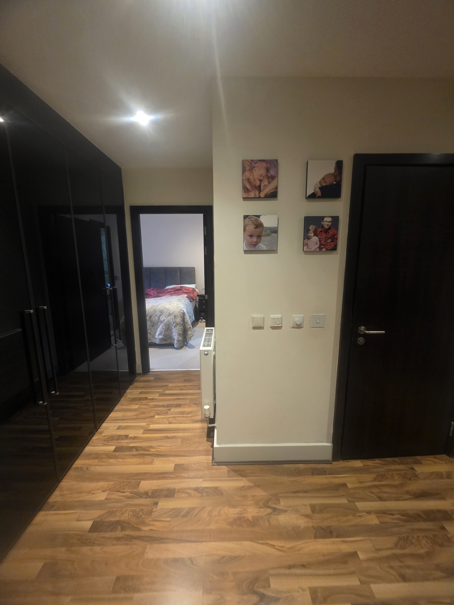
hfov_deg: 89.9
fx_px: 227
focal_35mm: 13
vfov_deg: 106.2
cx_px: 227
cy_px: 302
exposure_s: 1/50
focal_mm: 2.2
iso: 640
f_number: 1.9
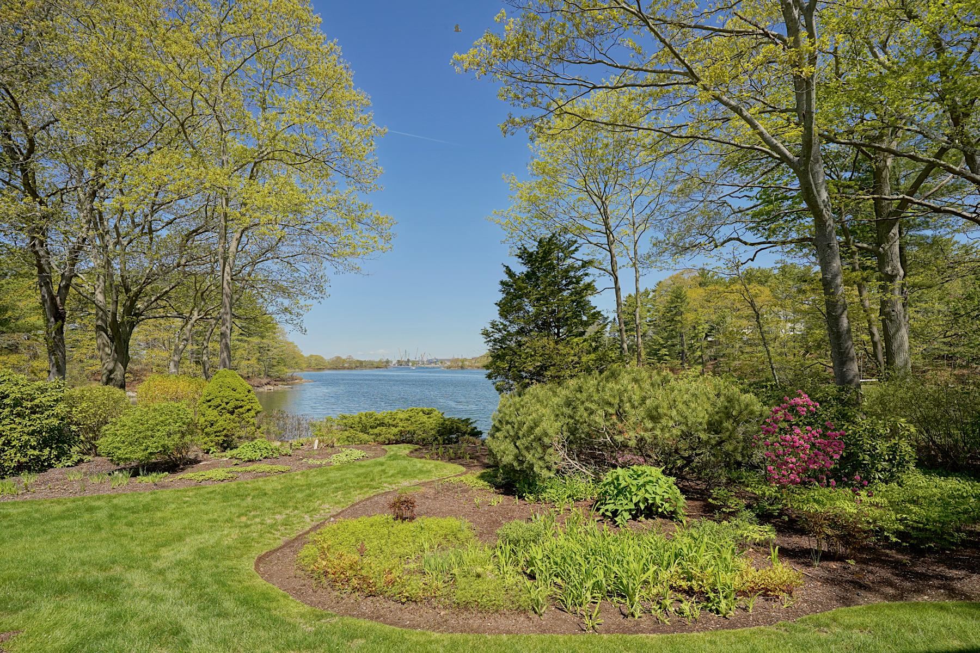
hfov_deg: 104.3
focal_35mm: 14
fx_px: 381
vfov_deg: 81.2
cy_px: 326
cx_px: 490
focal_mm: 14
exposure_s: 1/200
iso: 100
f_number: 7.1
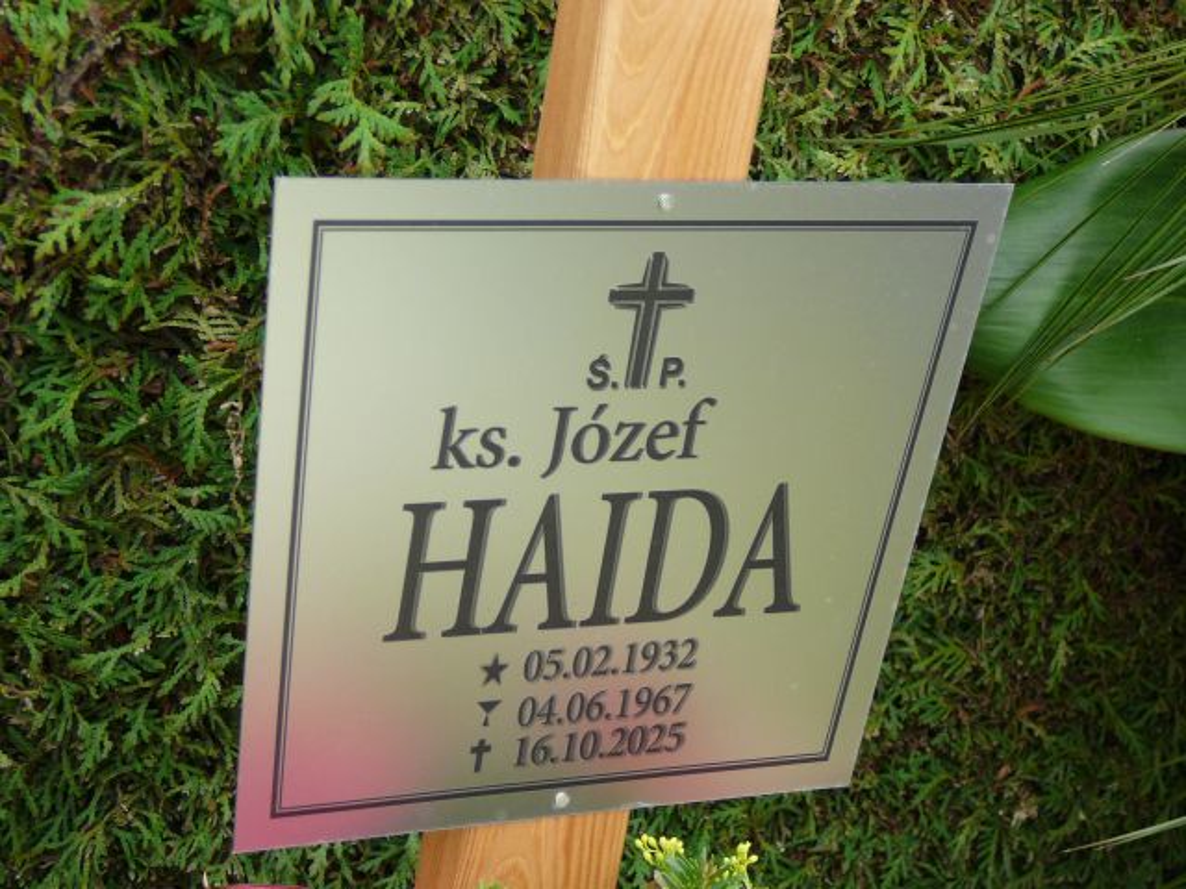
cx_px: 593
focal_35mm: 95
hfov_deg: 20.7
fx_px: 3255
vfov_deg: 15.6
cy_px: 444
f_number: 3.9
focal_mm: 14.1
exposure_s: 1/60
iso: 80
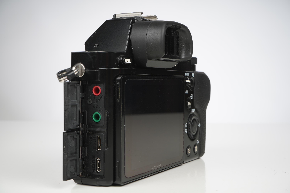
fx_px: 451
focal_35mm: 56
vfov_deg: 24.1
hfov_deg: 35.7
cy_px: 96
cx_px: 145
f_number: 18
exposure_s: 1/160
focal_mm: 56
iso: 200
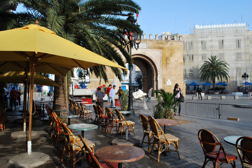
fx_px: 189
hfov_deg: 67.4
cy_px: 84
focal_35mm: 27
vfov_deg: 47.9
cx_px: 126
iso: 200
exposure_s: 1/160
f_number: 10
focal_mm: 18
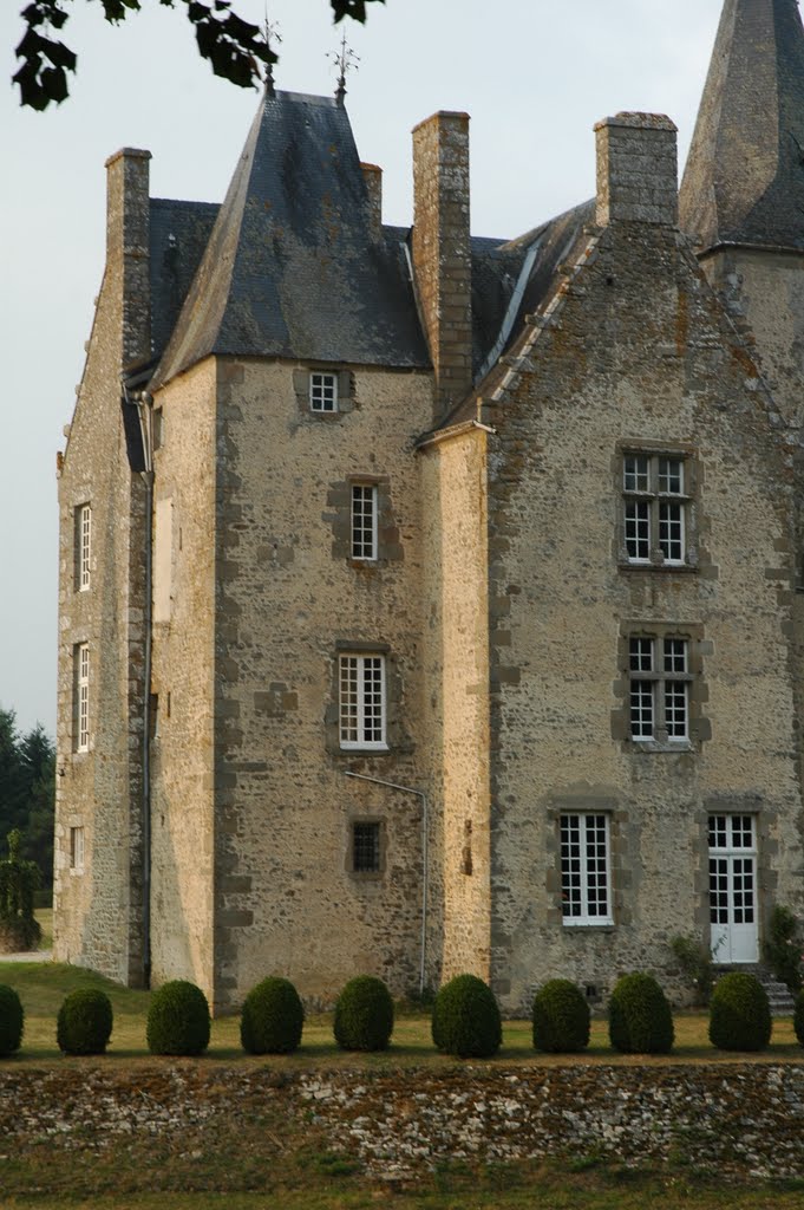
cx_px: 402
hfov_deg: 16.5
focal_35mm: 82
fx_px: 2768
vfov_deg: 24.6
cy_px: 605
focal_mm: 55
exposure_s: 1/100
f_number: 9
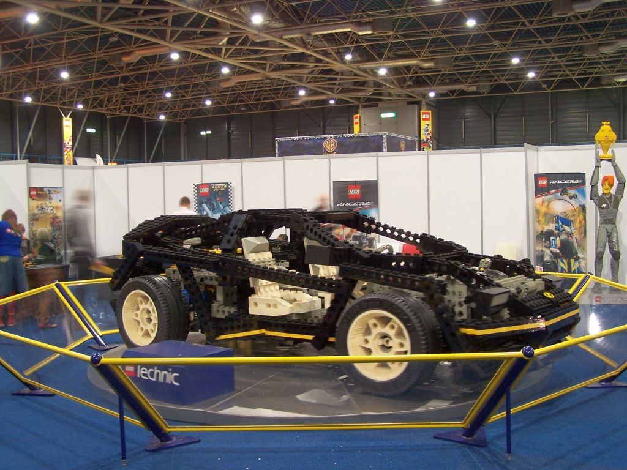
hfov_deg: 46.8
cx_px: 314
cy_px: 235
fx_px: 725
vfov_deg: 36.0
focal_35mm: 40
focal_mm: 6.7
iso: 80
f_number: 2.8
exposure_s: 1/2
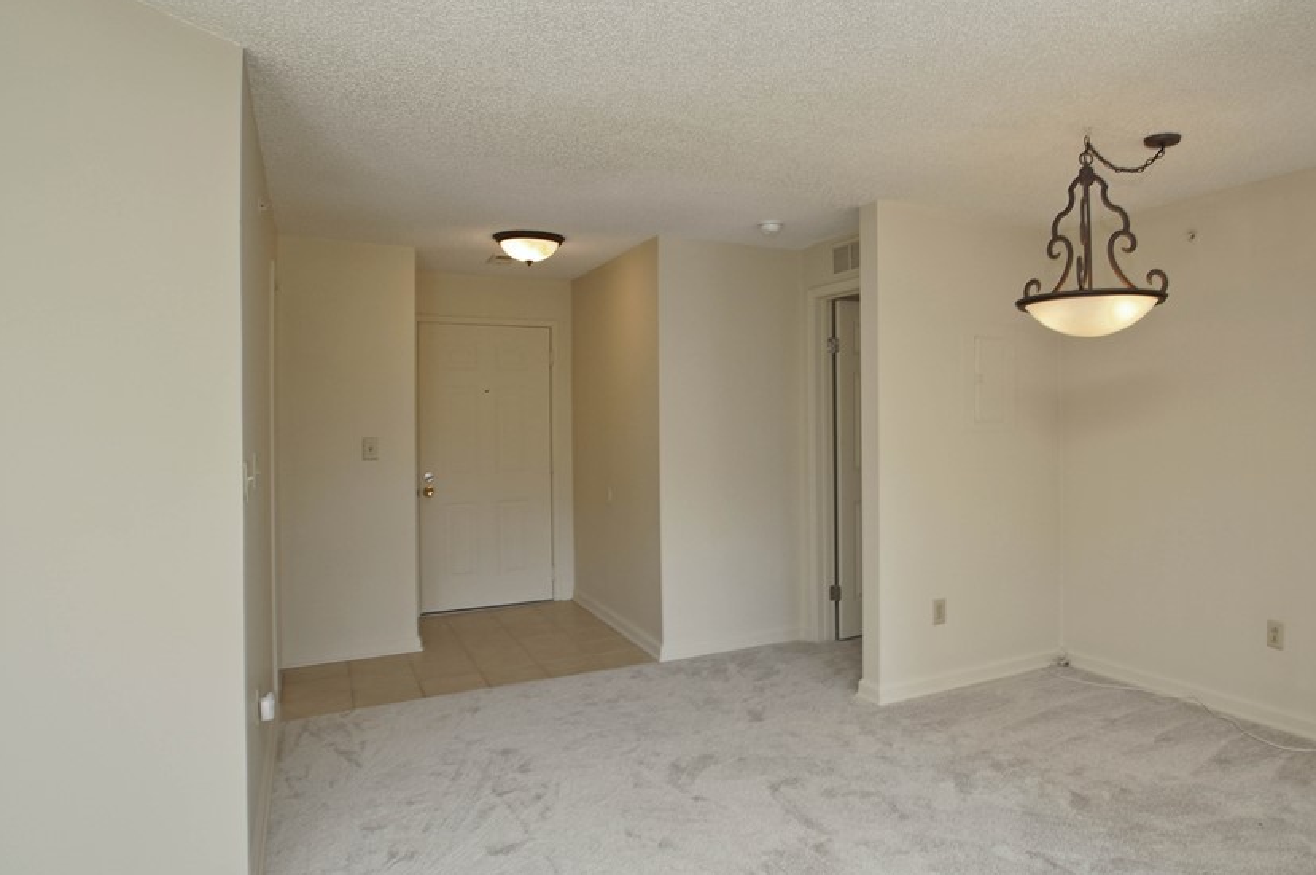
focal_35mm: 22
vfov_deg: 57.9
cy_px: 412
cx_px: 807
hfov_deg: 78.3
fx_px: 791
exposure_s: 1/40
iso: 100
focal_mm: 11
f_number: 4.5
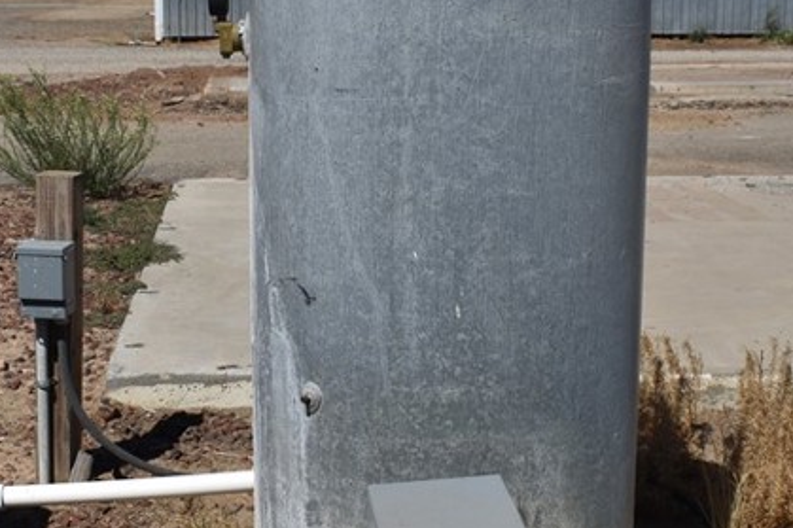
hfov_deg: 30.5
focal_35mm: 66
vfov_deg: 20.6
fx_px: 1453
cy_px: 247
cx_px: 322
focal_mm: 18
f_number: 8
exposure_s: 1/800
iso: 100
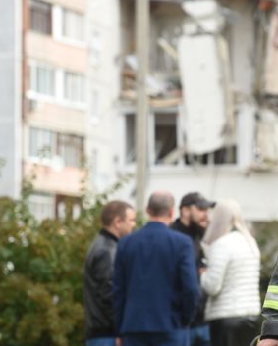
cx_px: 291
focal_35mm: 251
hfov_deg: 6.2
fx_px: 2578
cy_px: 175
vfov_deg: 7.7
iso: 800
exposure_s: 1/1000
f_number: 5.6
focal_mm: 135
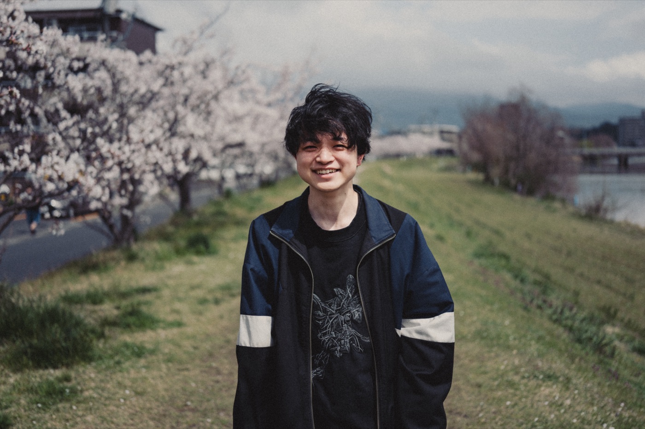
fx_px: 770
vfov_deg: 31.2
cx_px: 322
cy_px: 214
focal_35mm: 43
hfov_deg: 45.4
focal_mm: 43
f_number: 2
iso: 100
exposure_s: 1/8000
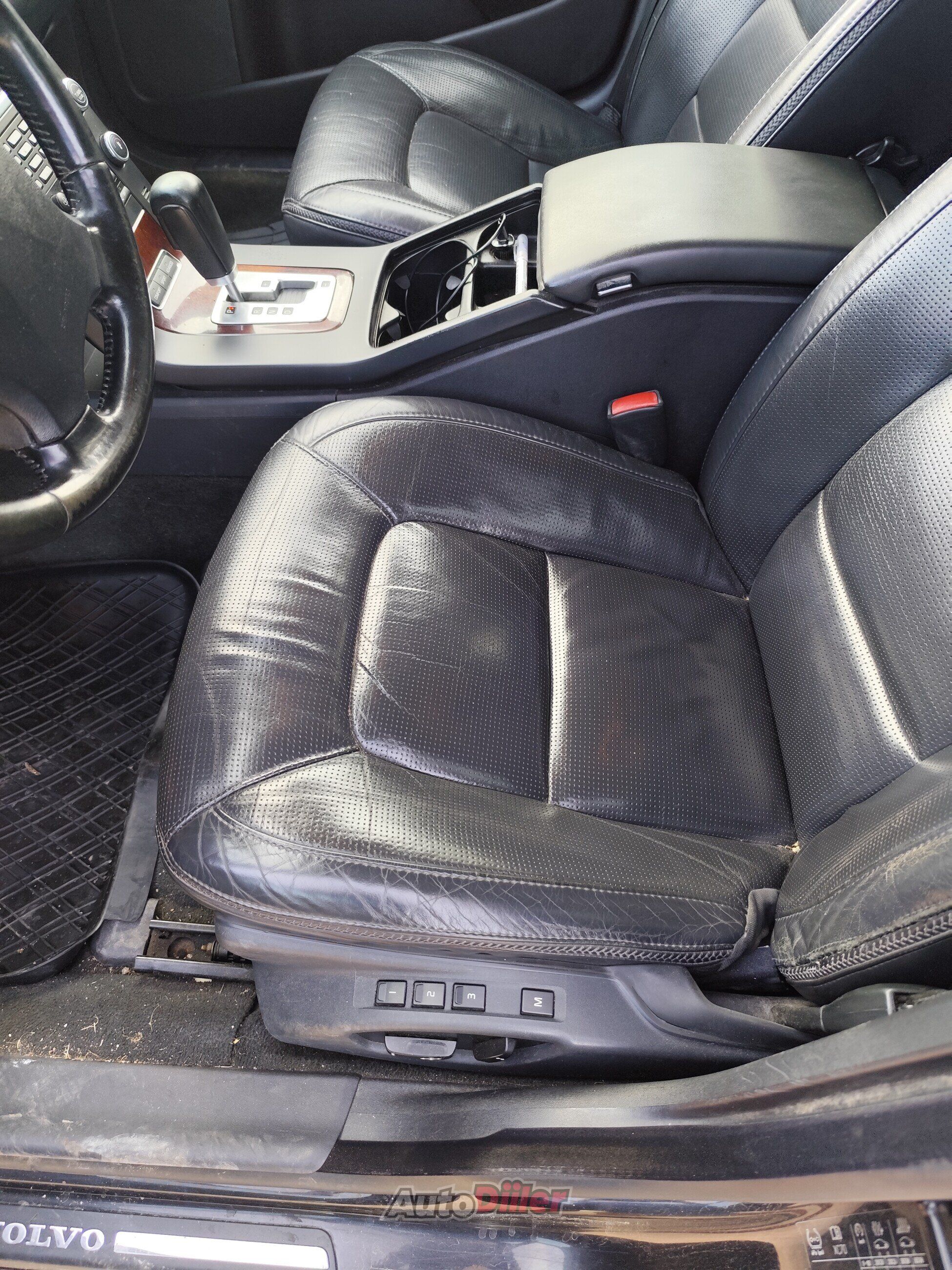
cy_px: 635
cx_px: 476
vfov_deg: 73.9
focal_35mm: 23
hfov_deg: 58.9
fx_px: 843
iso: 80
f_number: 1.65
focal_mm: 6.19
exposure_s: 1/100
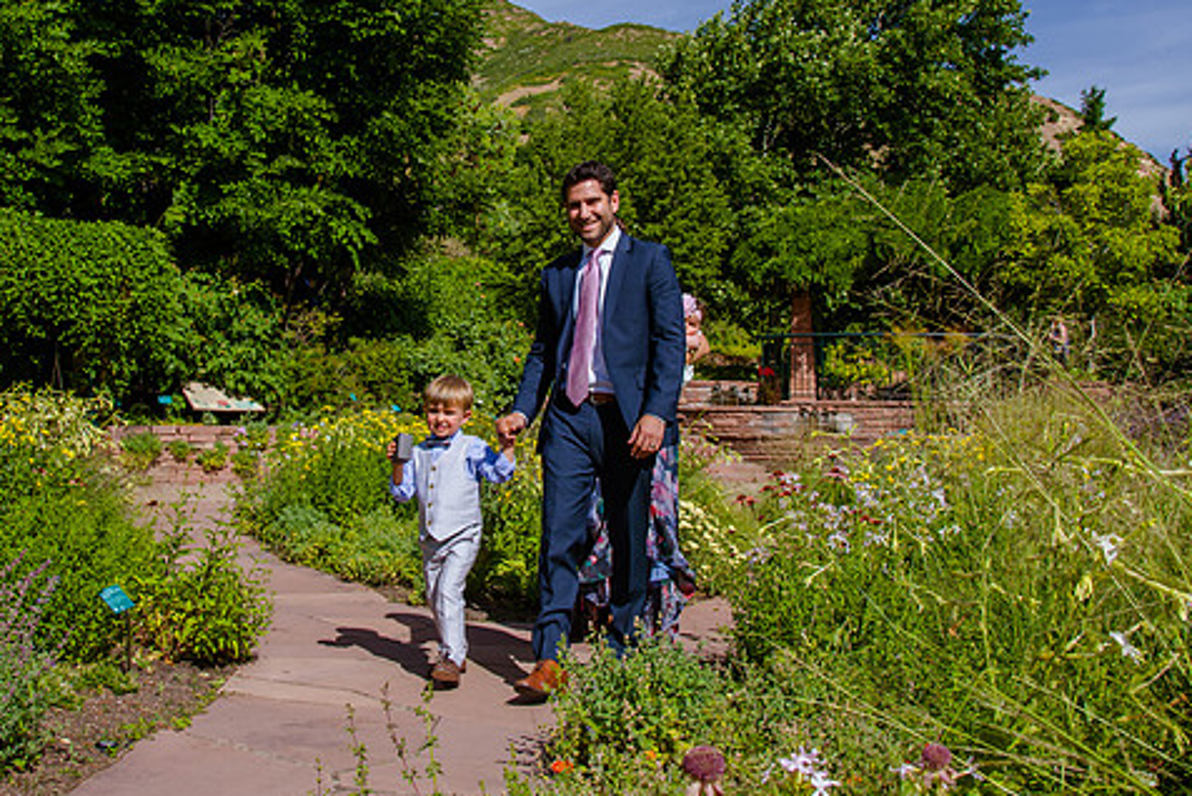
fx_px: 1458
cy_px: 303
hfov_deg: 44.3
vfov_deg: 30.4
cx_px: 498
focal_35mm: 44
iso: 200
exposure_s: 1/400
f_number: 9
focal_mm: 27
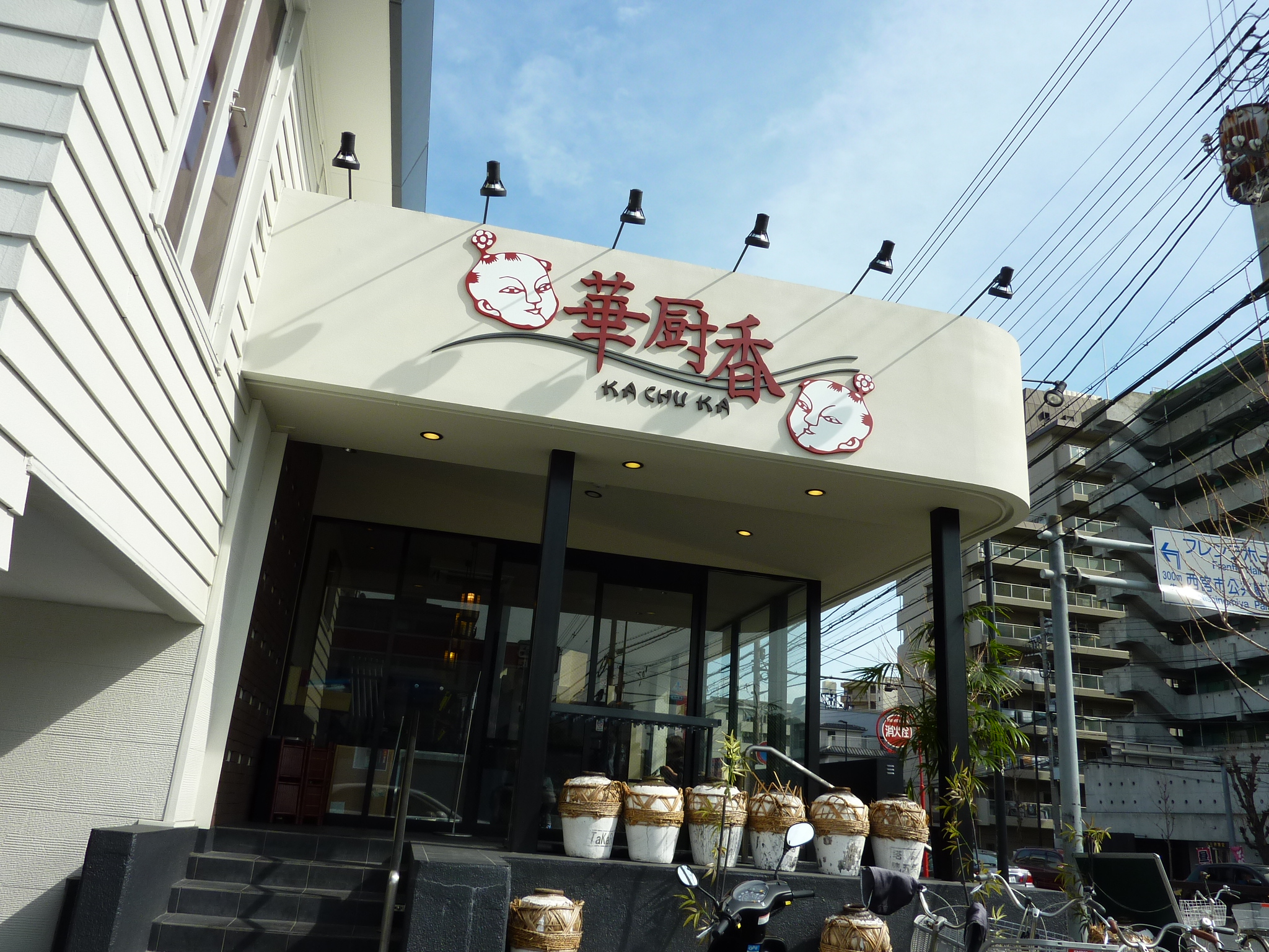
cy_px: 476
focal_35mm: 25
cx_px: 634
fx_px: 916
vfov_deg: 54.9
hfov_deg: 69.4
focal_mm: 4.1
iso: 80
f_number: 4
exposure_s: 1/500
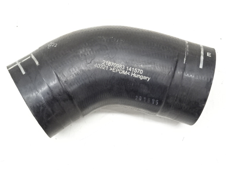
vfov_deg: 24.4
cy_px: 85
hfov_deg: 32.2
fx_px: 392
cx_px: 113
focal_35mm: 60
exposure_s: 1/60
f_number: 4.5
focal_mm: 10.23
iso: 500
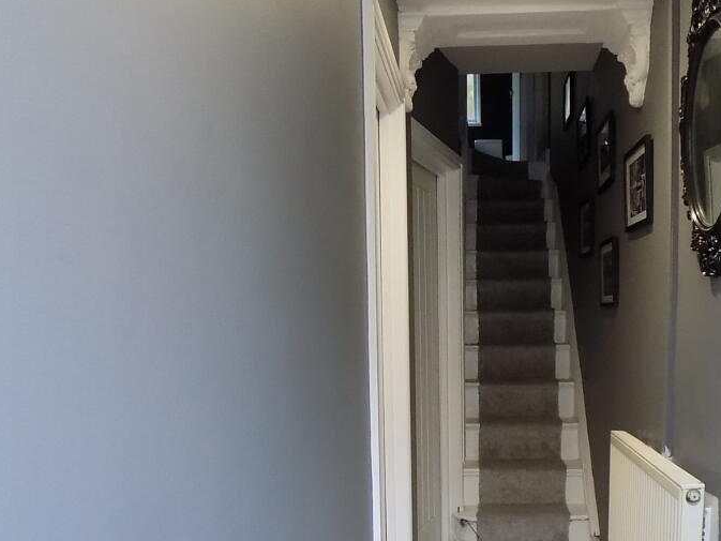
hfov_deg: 51.7
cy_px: 404
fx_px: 729
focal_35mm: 35
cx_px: 475
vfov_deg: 39.6
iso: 360
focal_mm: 4
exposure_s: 1/30
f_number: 3.1
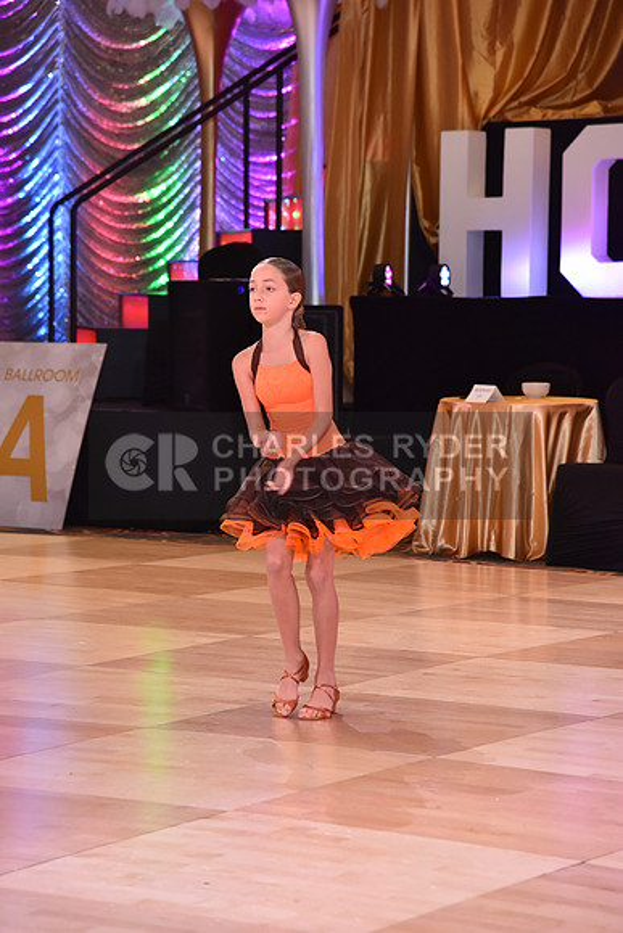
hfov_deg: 11.4
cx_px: 312
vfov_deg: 17.1
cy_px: 466
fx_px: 3113
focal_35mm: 120
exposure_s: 1/250
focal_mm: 120
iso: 1600
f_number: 5
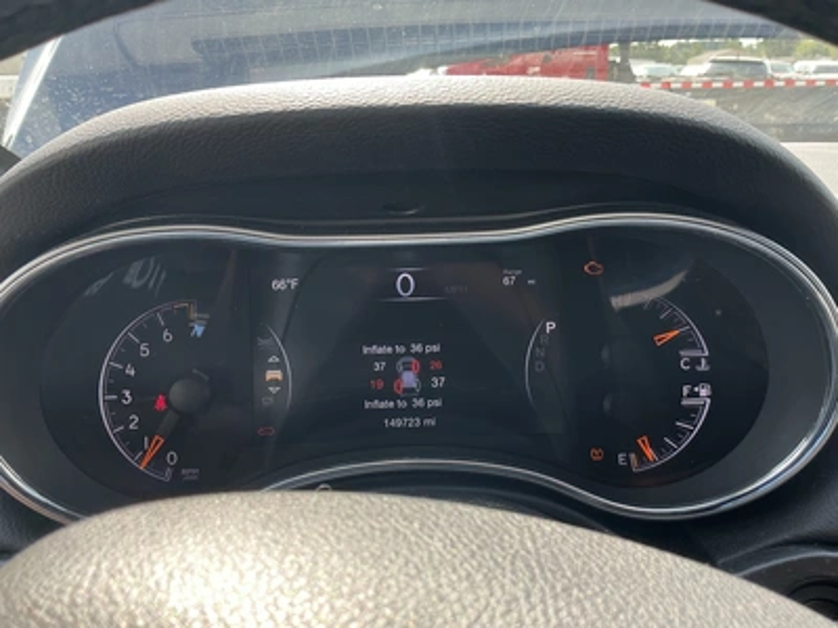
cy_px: 314
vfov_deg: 49.7
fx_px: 678
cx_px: 419
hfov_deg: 63.4
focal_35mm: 28
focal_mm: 3
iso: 20
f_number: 1.8
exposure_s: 1/122
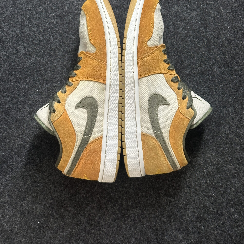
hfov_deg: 30.0
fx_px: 455
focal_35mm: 57
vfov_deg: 29.9
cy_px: 93
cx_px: 121
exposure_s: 1/33
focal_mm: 6.86
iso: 250
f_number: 1.78
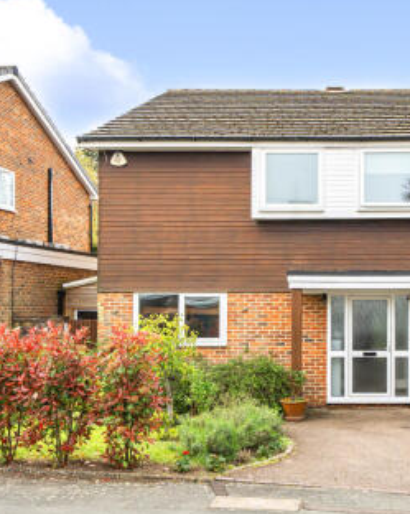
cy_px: 258
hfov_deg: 33.3
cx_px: 357
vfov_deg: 42.9
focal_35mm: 43
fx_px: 653
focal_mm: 20
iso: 400
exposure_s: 1/160
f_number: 8
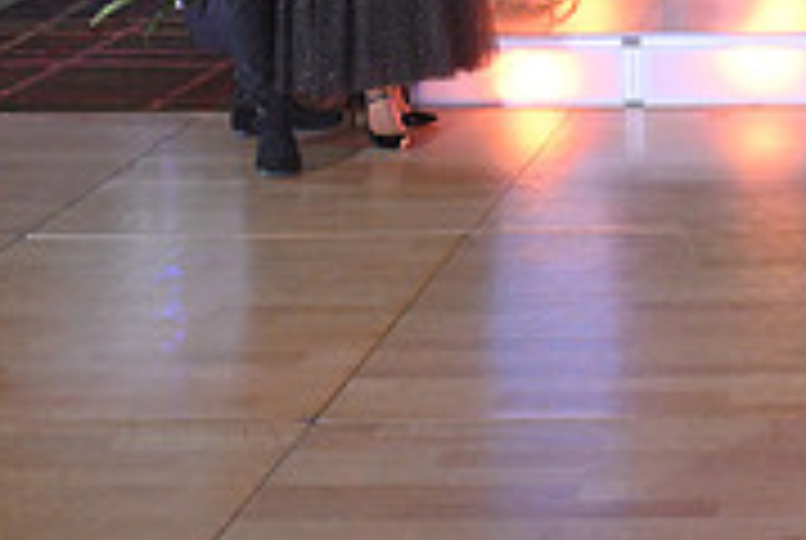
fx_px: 2175
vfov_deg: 13.4
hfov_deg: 19.3
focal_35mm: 97
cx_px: 1063
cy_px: -263
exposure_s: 1/320
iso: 3200
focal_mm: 30
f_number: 6.3
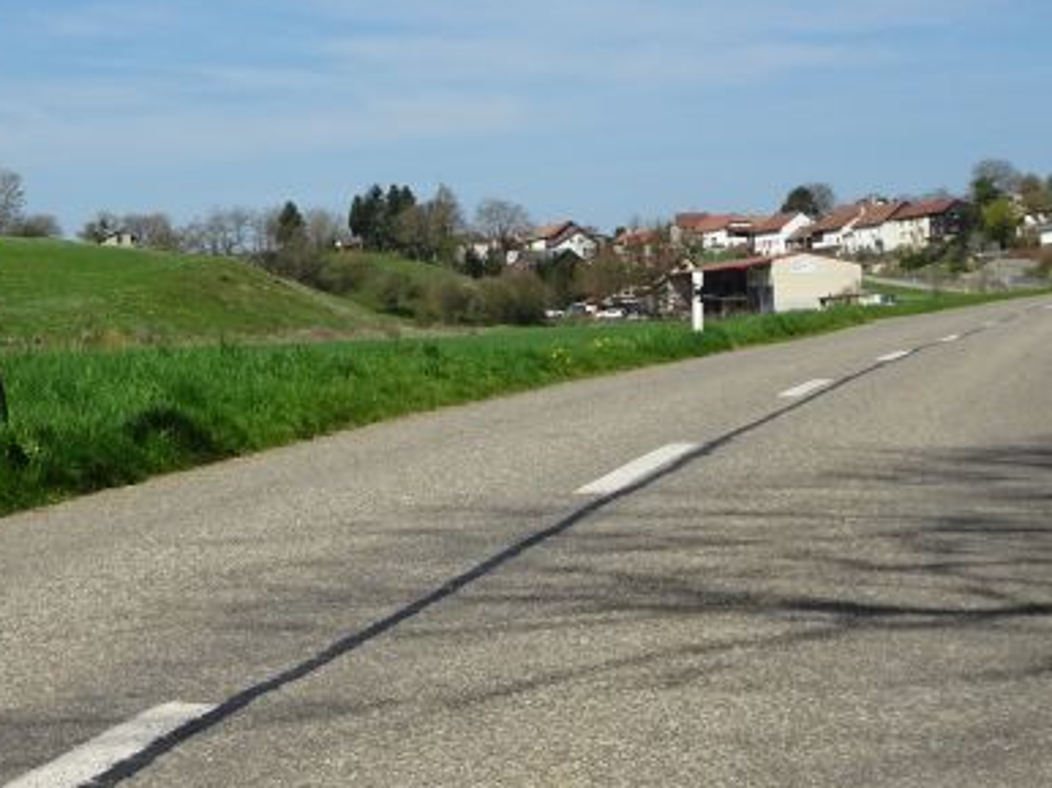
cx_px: 223
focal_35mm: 83
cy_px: 172
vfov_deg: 17.6
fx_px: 2521
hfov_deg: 23.3
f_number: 4
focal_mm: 6.8
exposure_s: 1/1000
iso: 80
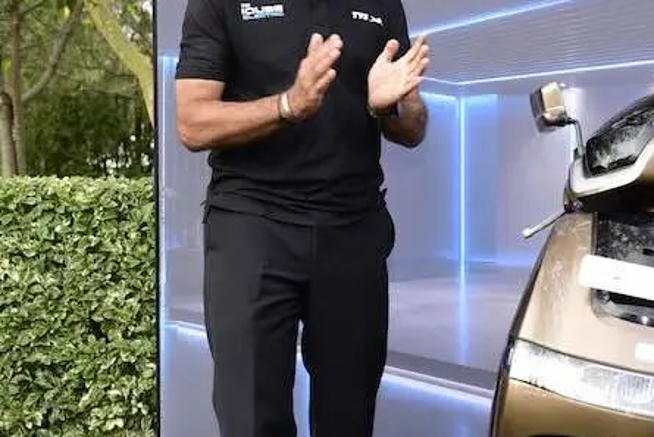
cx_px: 529
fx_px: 1763
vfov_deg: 14.1
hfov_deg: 20.8
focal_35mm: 97
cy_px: 271
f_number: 5
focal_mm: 36
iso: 640
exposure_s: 1/160
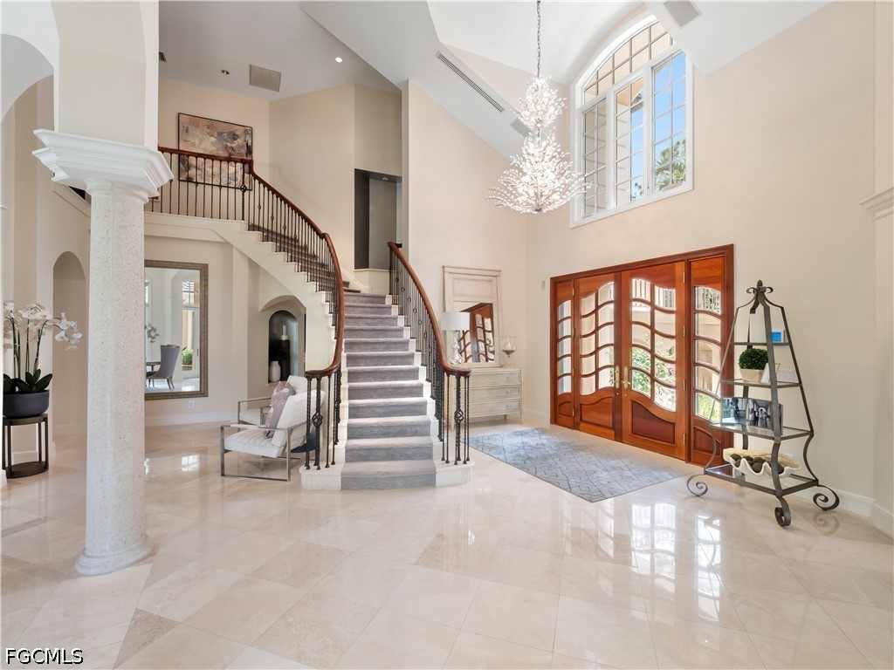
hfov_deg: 94.5
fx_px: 413
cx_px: 447
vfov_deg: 78.1
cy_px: 335
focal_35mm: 16
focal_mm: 8
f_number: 7.1
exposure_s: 1/10
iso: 200
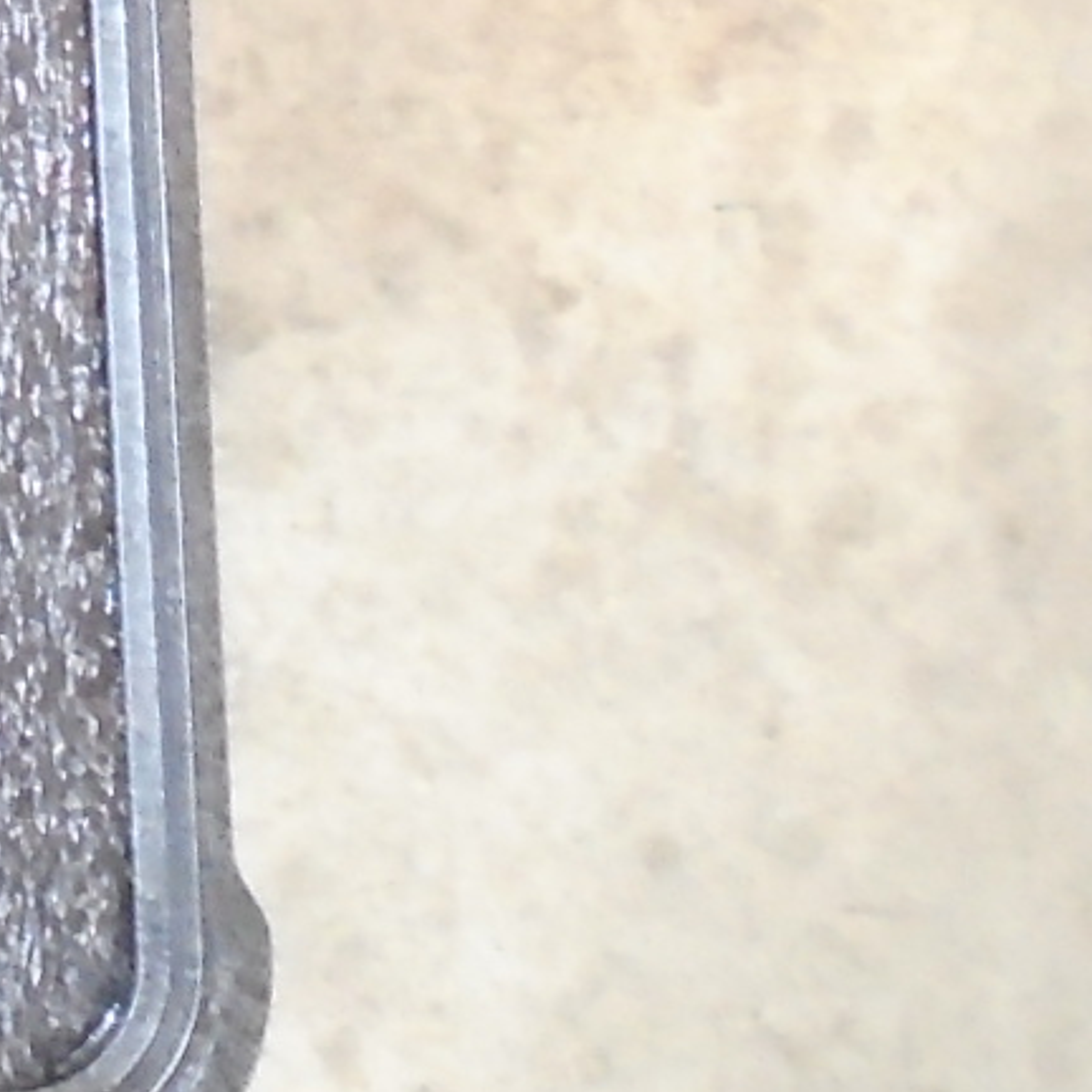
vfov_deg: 12.1
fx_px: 4925
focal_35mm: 138
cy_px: -500
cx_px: -1780
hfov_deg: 10.4
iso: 400
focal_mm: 4.6
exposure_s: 1/30
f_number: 3.2
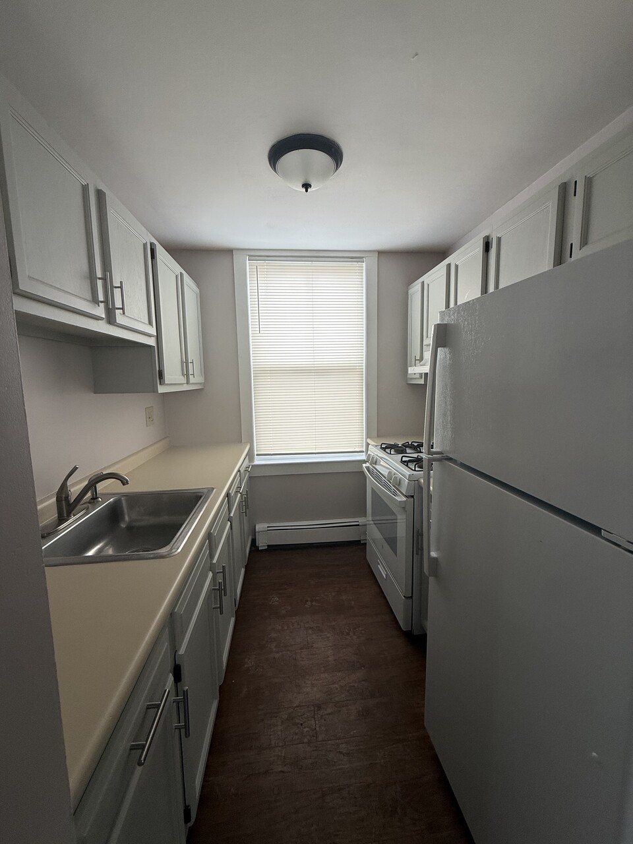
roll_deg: +1.8
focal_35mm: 14
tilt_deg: -6.4
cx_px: 316
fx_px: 341
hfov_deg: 85.7
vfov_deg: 102.1
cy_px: 422
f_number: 2.2
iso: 80
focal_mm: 2.22
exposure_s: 1/99
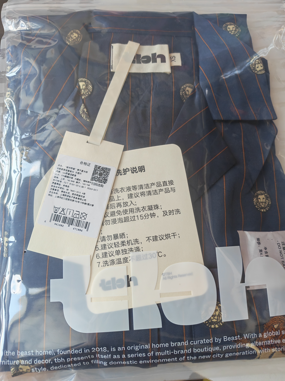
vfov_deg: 71.6
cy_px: 190
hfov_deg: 56.8
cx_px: 142
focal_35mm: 24
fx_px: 263
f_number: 1.9
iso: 800
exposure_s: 1/100
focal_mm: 6.12
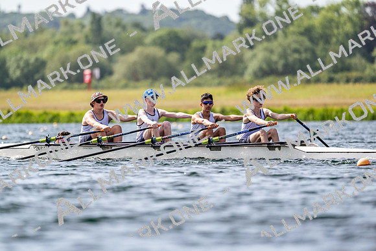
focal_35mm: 400
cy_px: 126
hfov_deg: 5.2
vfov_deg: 3.4
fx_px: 4179
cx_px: 188
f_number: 4.5
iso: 220
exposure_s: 1/2500
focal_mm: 400
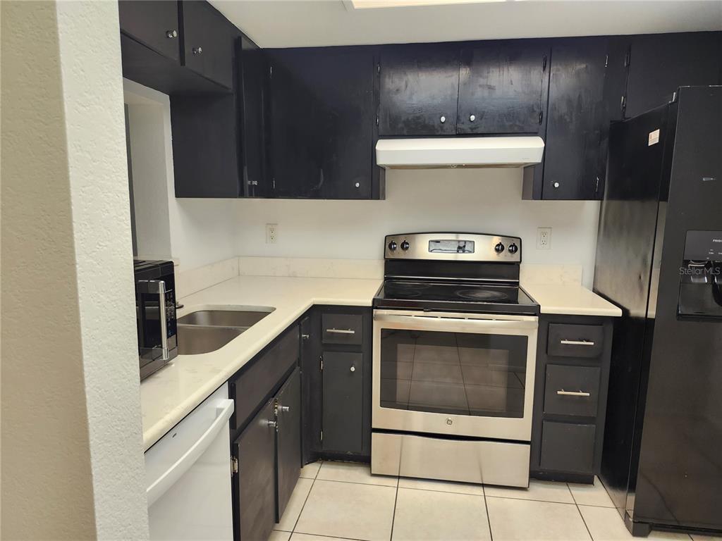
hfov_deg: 73.9
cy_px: 270
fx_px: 480
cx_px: 361
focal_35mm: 23
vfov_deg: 58.9
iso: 250
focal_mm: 5.54
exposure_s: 1/120
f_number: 1.8
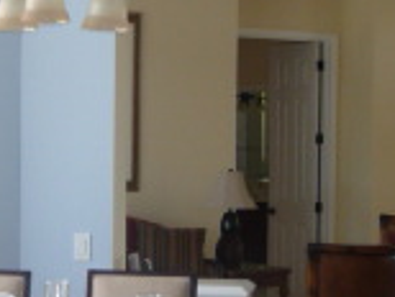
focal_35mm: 116
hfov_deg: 16.8
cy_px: 243
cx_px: 54
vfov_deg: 12.7
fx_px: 1326
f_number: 3.3
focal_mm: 4.7
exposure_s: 1/30
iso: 125
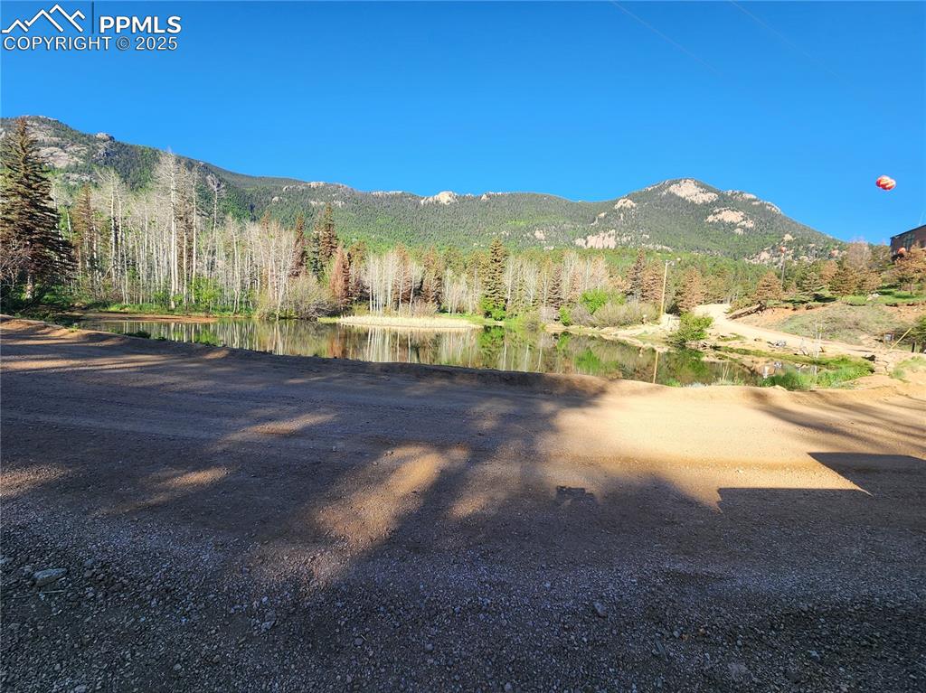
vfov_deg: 89.9
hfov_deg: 106.2
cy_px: 346
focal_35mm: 13
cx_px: 463
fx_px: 348
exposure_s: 1/726
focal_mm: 2.2
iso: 50
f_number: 2.2
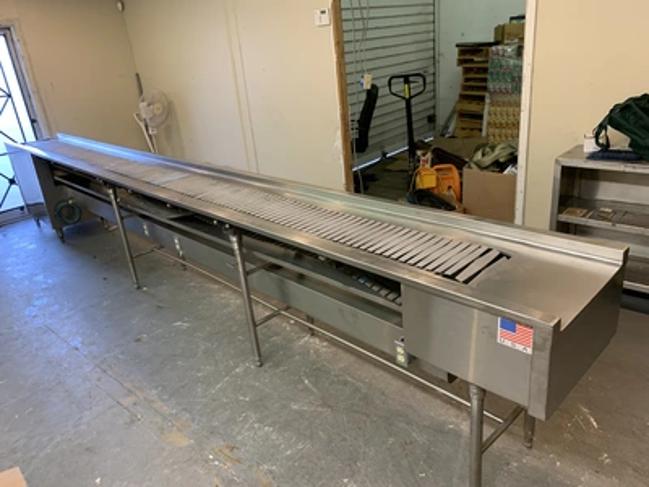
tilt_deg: -22.1
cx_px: 324
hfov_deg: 67.3
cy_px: 244
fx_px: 487
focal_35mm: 26
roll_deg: +4.3
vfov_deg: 53.1
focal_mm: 4.25
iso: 125
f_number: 1.8
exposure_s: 1/60
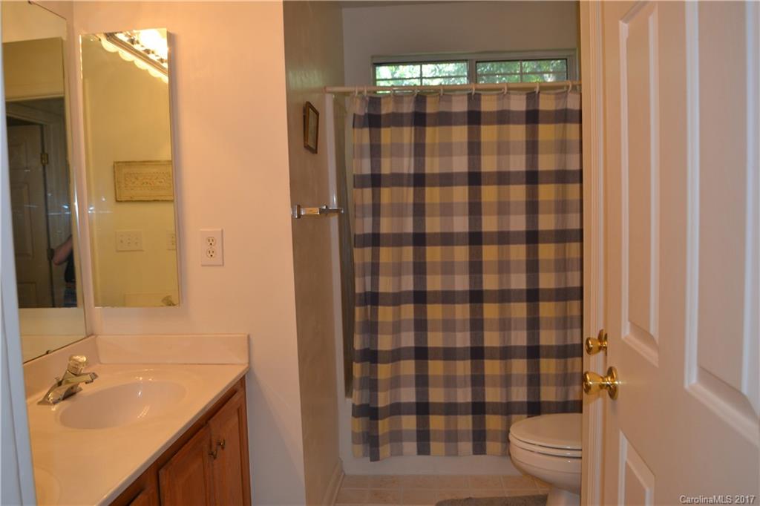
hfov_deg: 67.4
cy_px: 253
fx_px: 570
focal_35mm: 27
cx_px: 380
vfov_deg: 47.9
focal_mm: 18
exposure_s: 1/100
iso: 400
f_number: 4
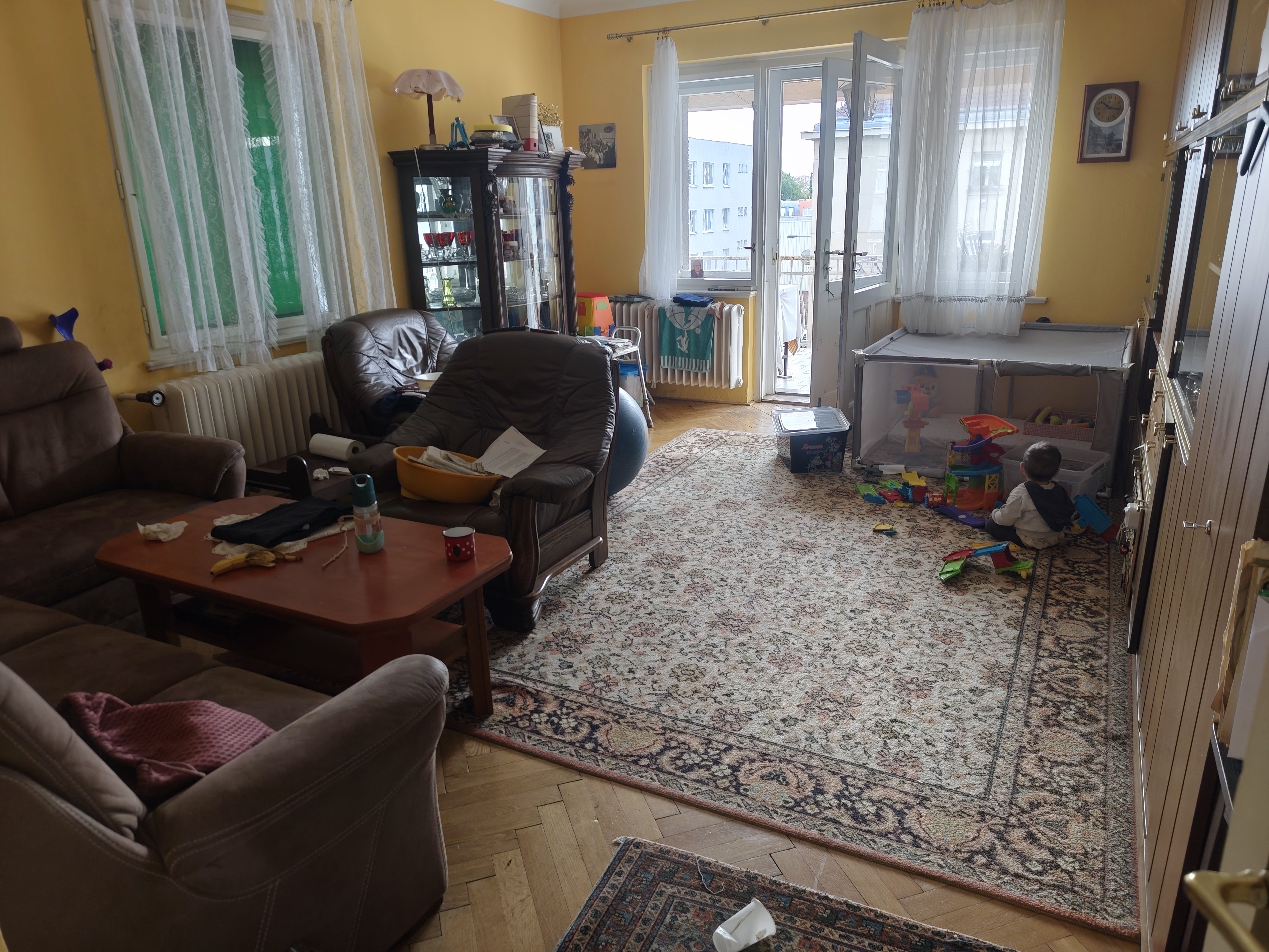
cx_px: 634
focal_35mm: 23
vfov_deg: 58.9
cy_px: 476
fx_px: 843
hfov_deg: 73.9
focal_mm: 6.19
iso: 640
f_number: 1.65
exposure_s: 1/50
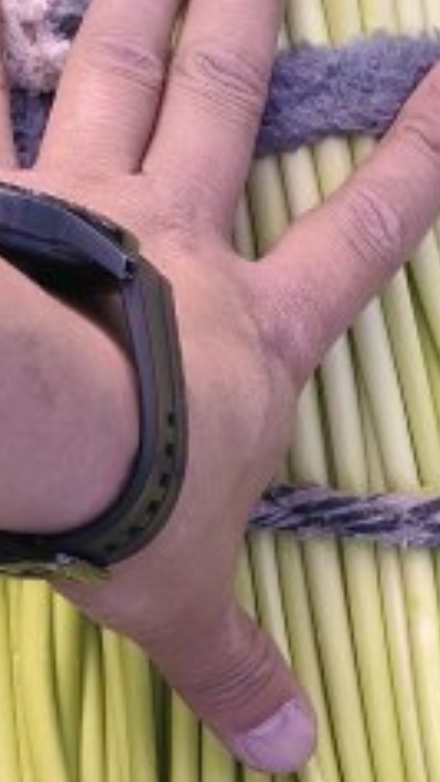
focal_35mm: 133
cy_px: 1181
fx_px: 2755
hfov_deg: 8.9
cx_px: 672
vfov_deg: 14.9
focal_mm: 5.52
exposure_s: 1/988
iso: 100
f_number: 1.9
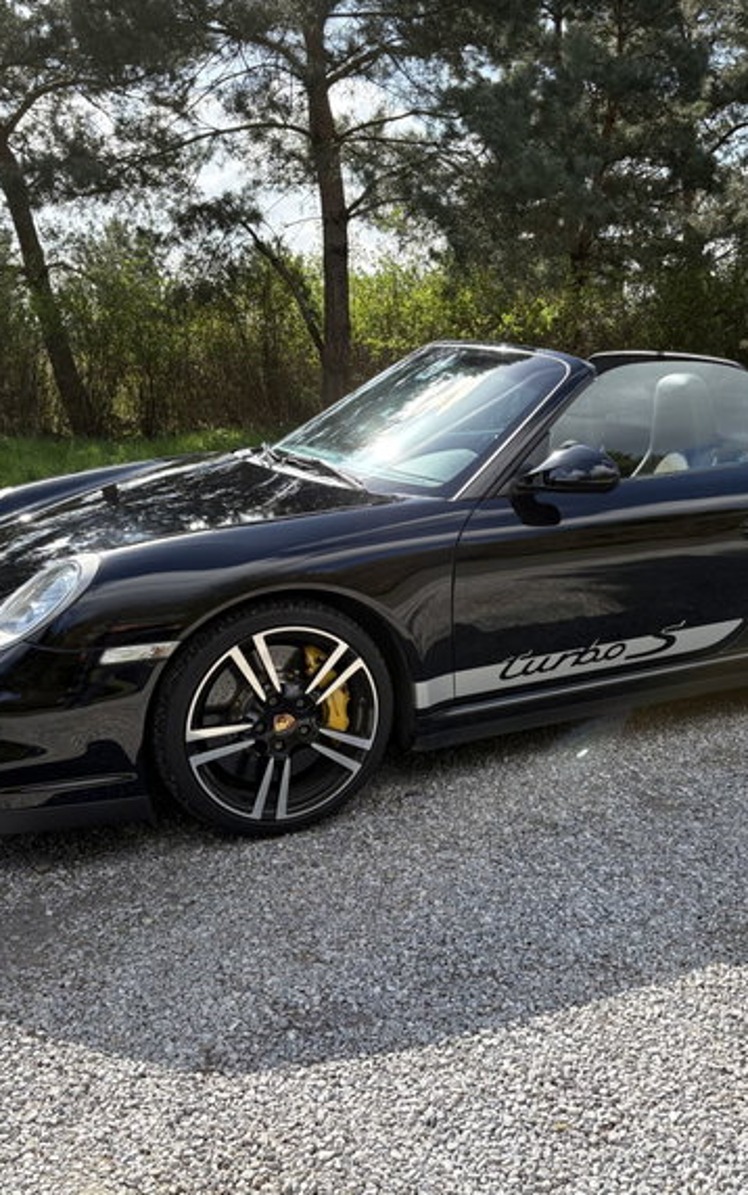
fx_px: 1206
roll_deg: -0.8
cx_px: 489
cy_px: 600
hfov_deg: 34.2
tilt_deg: -11.5
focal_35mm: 37
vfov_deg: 52.7
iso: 64
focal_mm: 5.96
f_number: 1.6
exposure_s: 1/1706
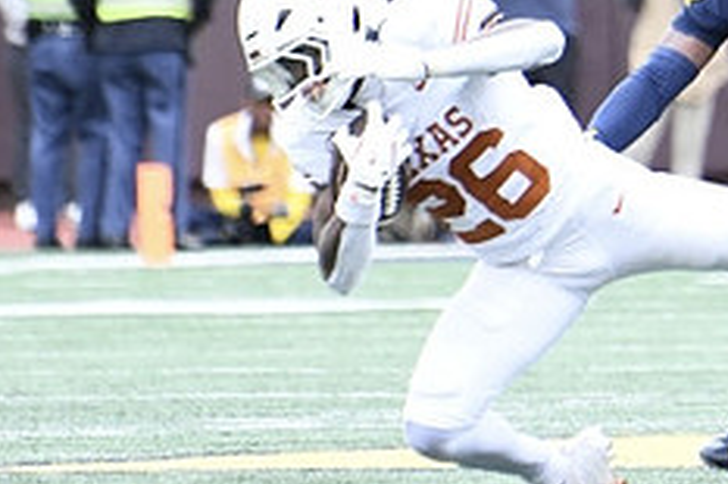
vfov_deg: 1.1
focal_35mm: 1234
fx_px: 24936
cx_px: 769
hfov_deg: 1.7
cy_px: 116
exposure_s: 1/1250
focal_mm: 330
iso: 2000
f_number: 5.6
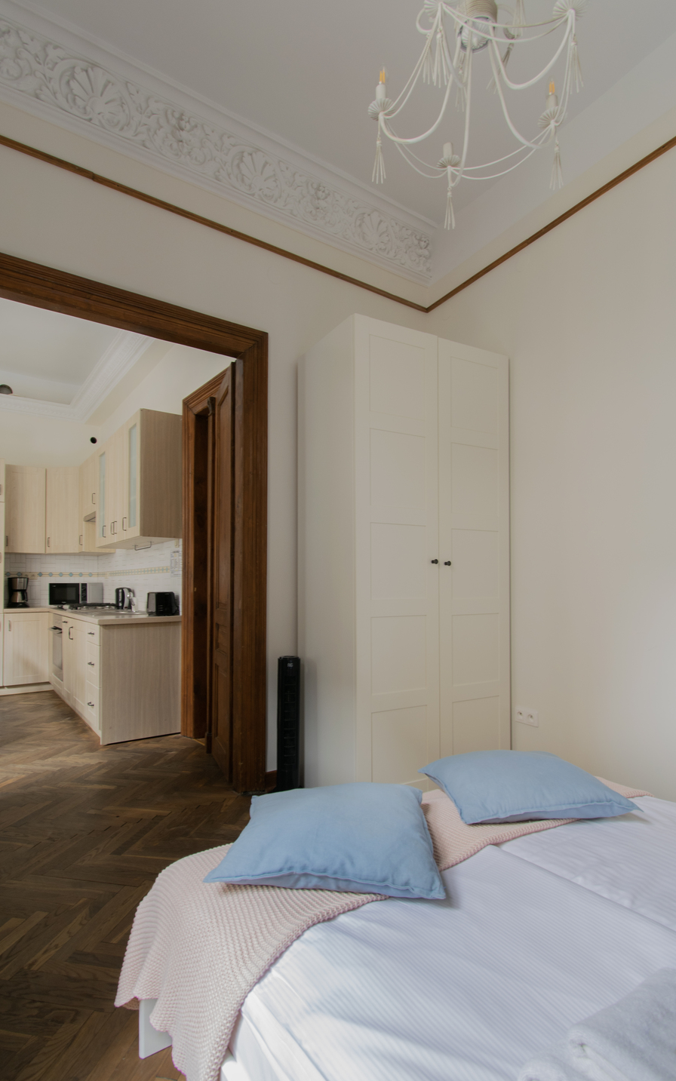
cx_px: 321
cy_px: 548
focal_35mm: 16
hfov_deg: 71.2
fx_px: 471
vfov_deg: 97.8
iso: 100
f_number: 9
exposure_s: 1
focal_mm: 10
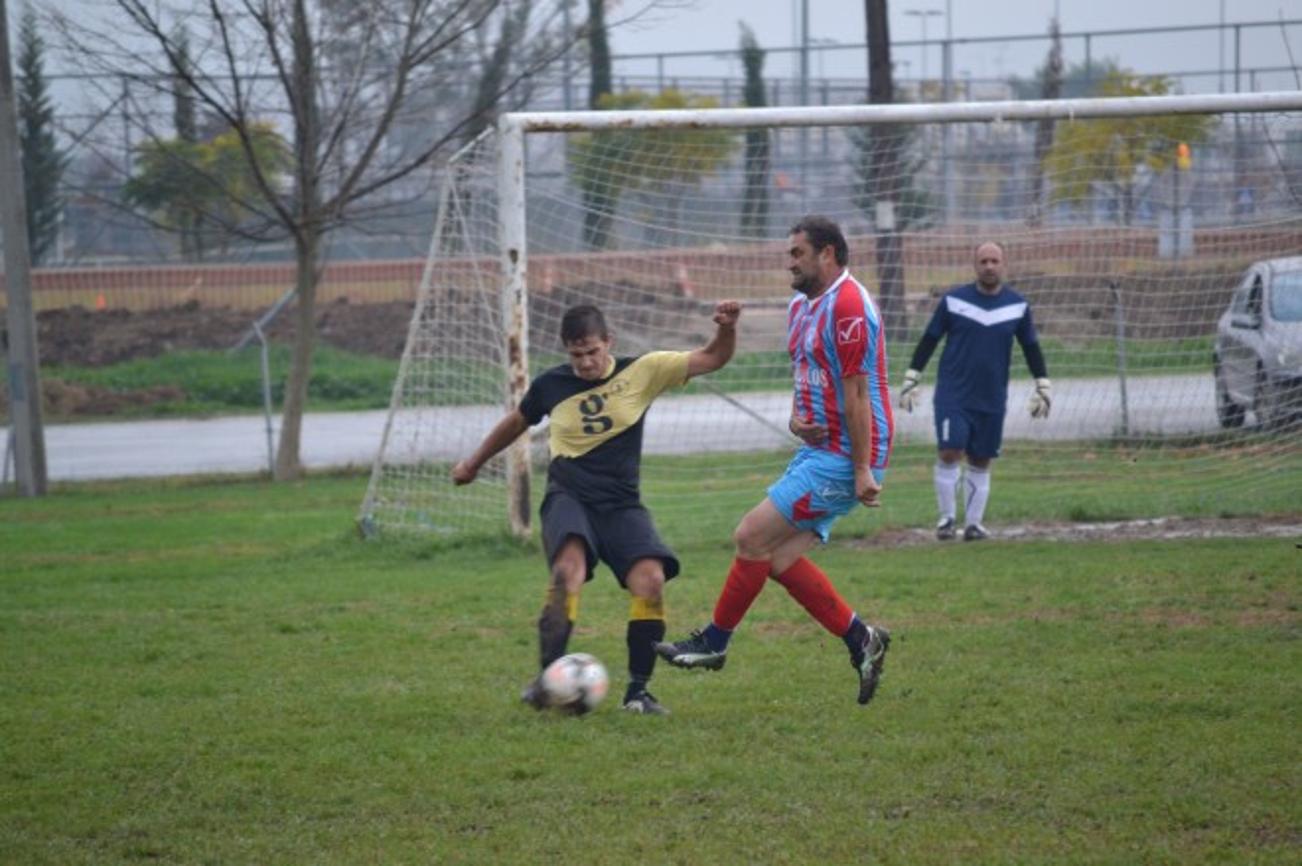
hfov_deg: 6.9
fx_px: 10842
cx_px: 651
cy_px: 433
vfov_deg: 4.6
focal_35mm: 300
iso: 640
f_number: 5.6
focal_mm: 200
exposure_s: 1/500
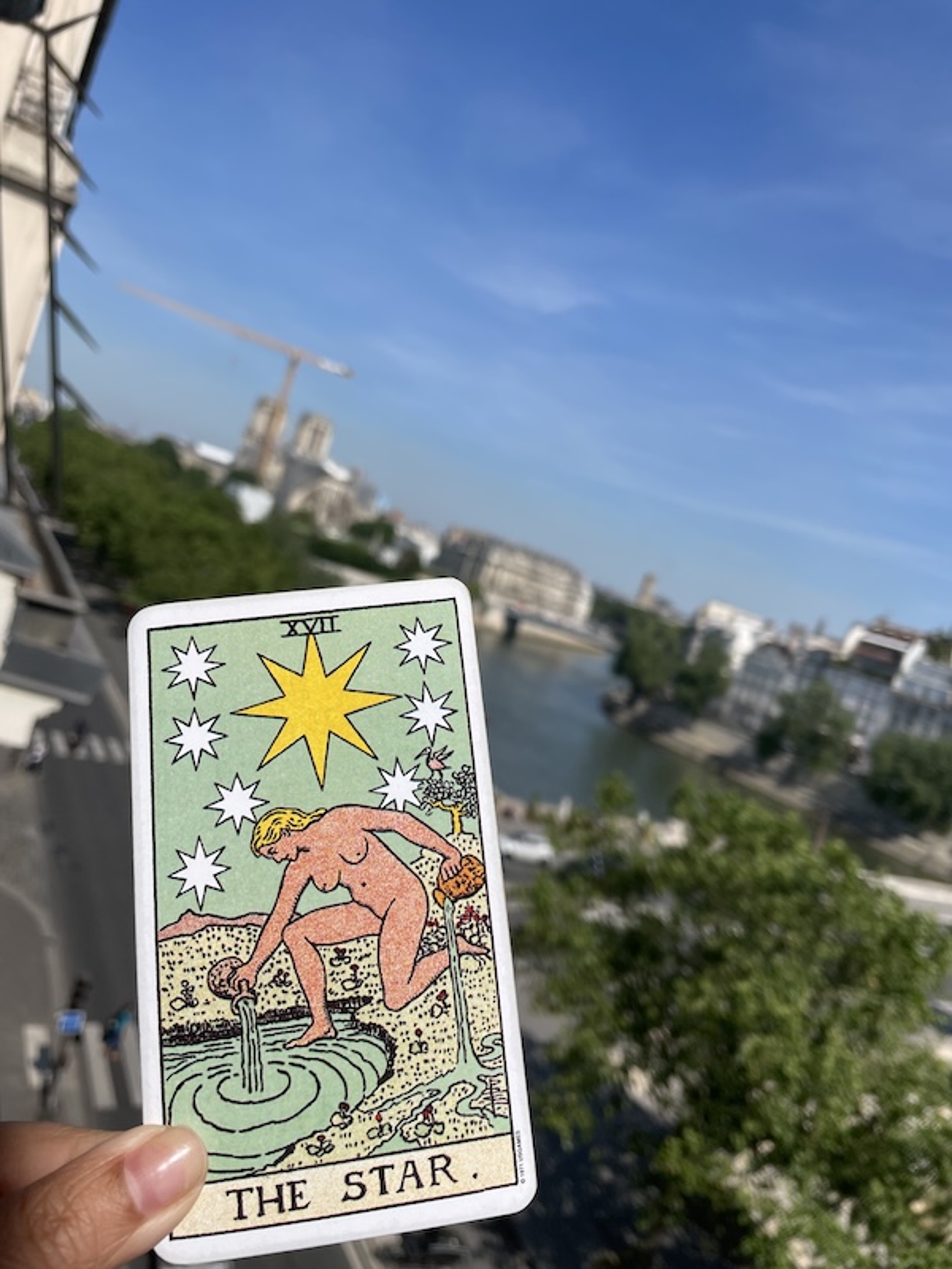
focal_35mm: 26
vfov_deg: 67.3
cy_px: 634
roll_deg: -18.9
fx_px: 953
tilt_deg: -3.8
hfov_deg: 53.1
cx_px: 476
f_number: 1.6
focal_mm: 4.2
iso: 32
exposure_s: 1/5291
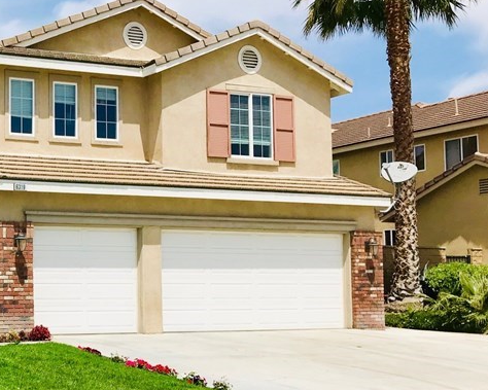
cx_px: -24
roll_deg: -0.3
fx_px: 852
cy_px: 242
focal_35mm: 59
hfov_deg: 29.4
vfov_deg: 25.7
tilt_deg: +2.1
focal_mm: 3.99
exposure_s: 1/3690
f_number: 1.8
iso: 20
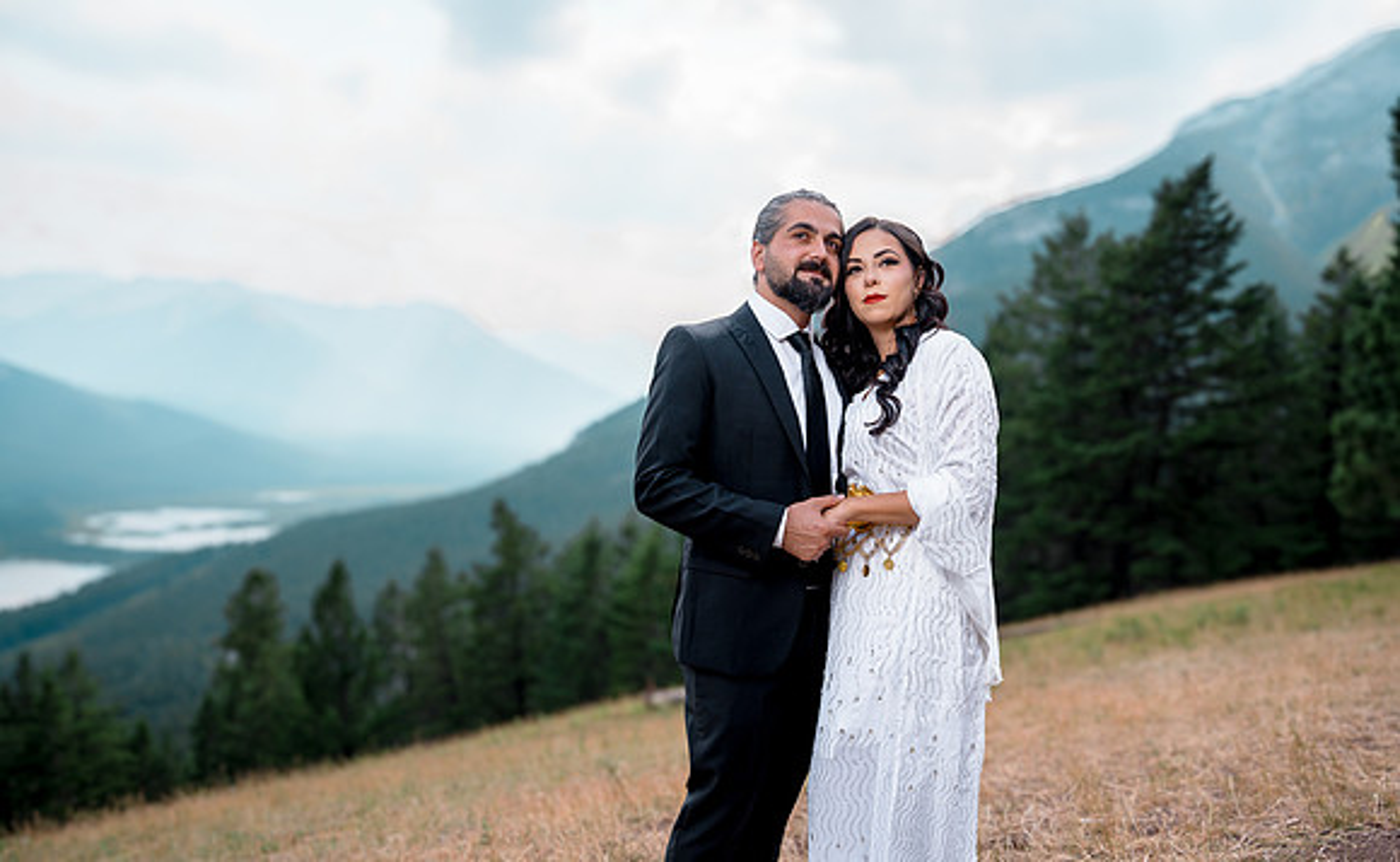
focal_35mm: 26
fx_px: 993
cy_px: 497
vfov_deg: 46.7
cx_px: 745
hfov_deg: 70.3
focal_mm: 24
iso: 100
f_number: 2.8
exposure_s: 1/1000
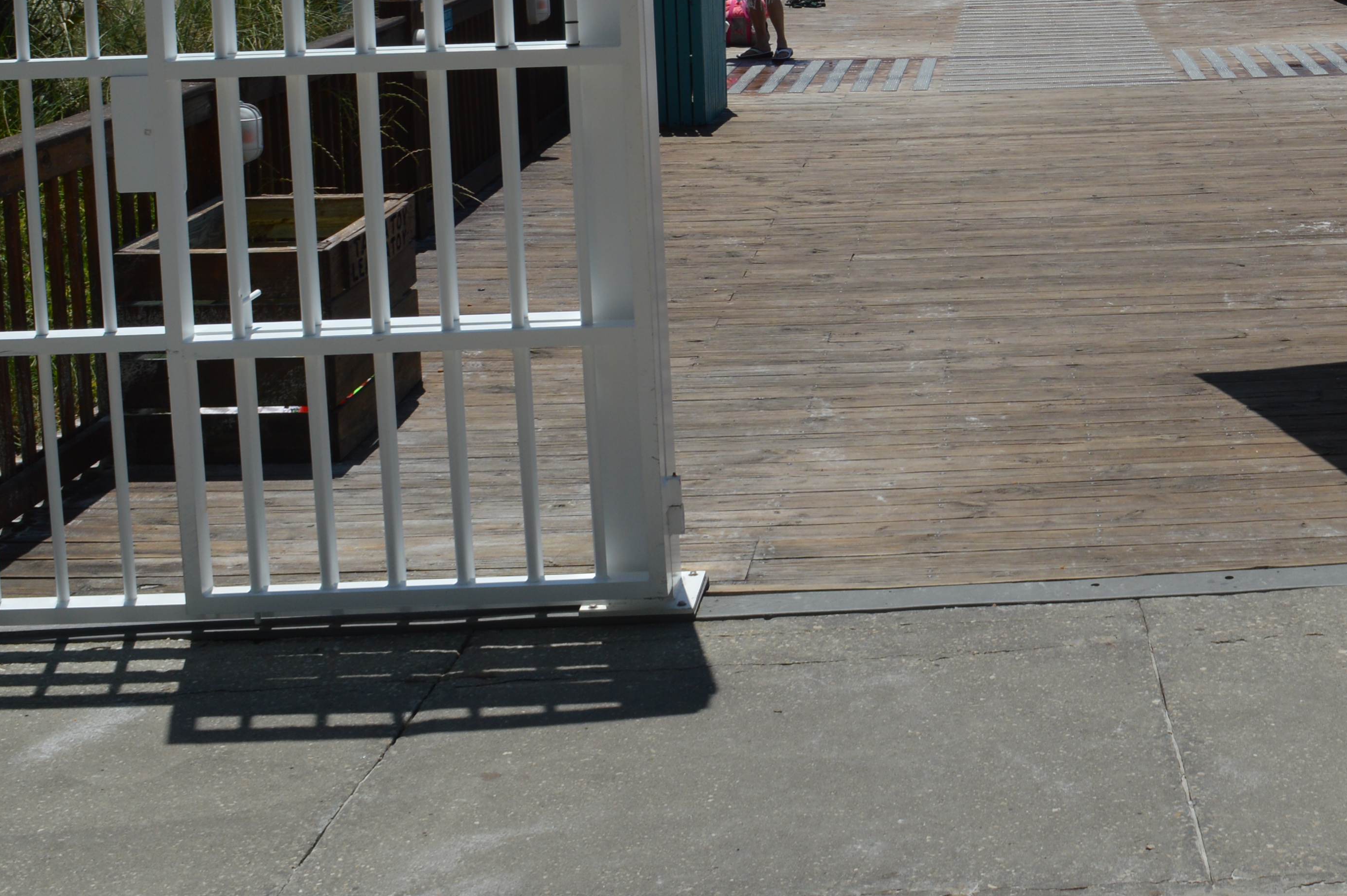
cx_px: 1110
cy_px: 4
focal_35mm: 59
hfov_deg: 32.8
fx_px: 2206
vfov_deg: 22.1
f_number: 10
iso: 100
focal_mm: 18
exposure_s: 1/400
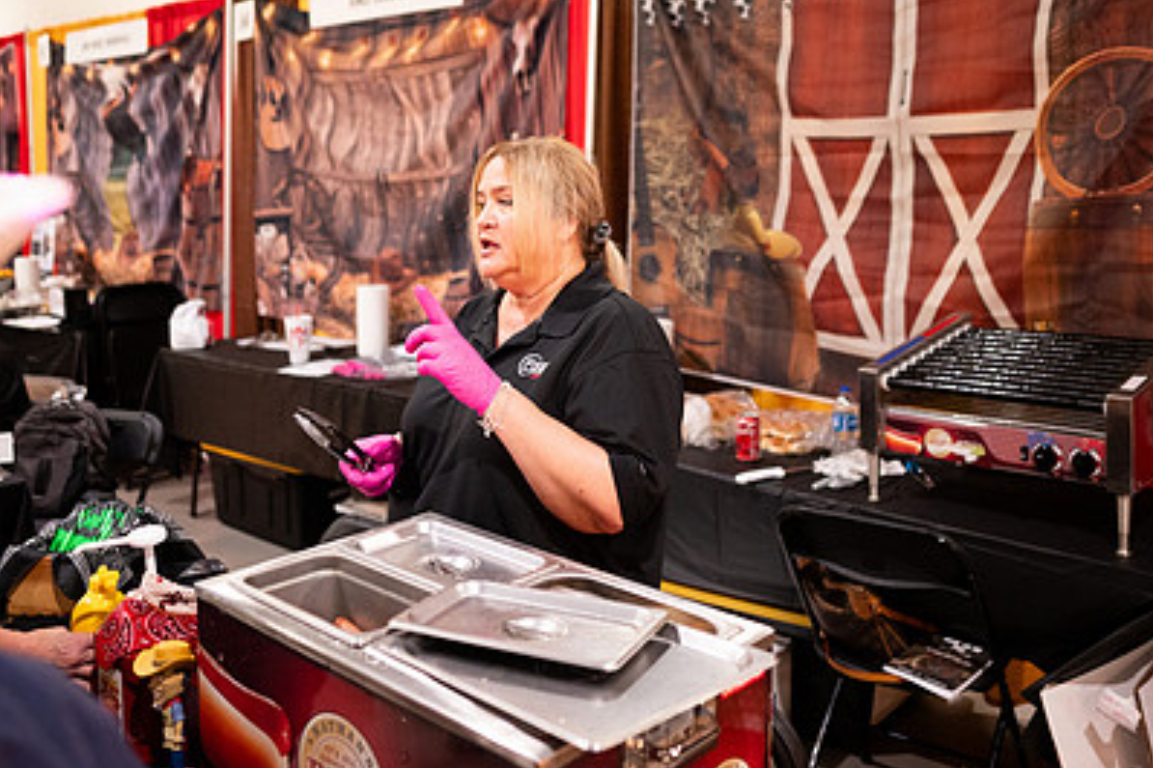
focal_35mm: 35
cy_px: 265
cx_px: 556
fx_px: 1120
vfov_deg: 37.5
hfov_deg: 54.4
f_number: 1.8
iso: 1600
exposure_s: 1/200
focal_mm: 24
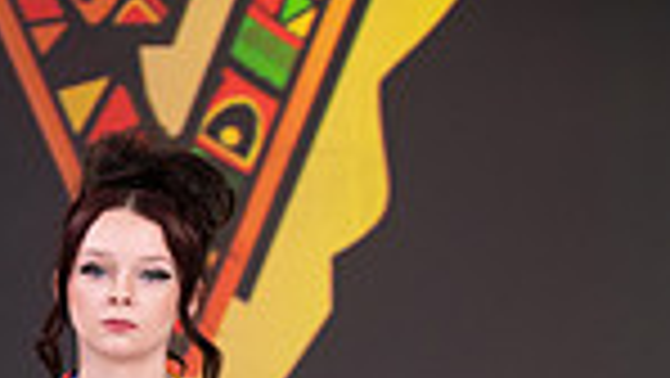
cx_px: 151
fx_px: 8159
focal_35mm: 459
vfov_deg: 2.6
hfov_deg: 4.7
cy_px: 972
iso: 2000
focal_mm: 145
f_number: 5.6
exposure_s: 1/400
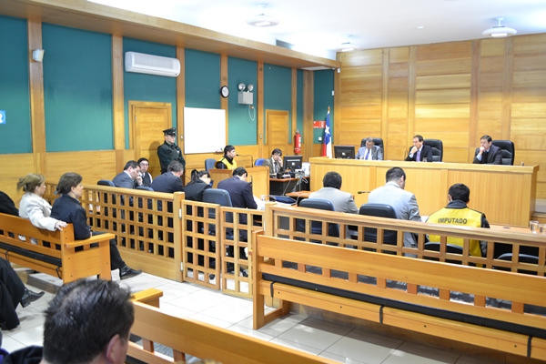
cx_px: 273
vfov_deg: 43.6
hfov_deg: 61.9
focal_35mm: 30
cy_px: 182
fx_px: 455
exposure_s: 1/15
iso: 720
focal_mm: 20
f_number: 3.8
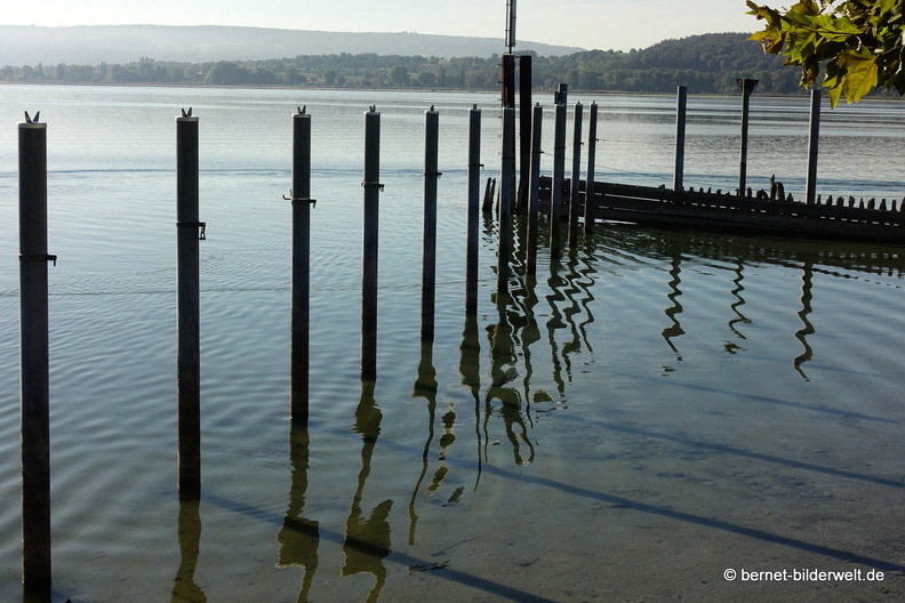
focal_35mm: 60
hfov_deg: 33.4
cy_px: 302
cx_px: 452
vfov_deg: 22.6
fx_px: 1508
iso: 125
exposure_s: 1/200
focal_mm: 22.18
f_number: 11
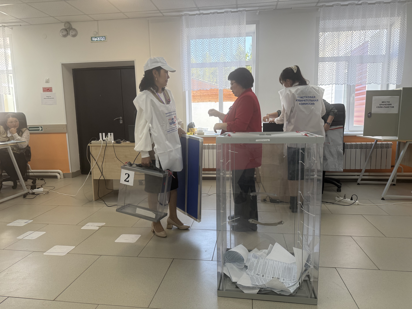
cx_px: 206
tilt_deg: -8.6
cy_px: 154
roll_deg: +1.1
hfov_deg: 71.6
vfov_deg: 56.8
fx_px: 286
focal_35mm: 24
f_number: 1.78
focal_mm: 6.76
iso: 125
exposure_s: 1/243
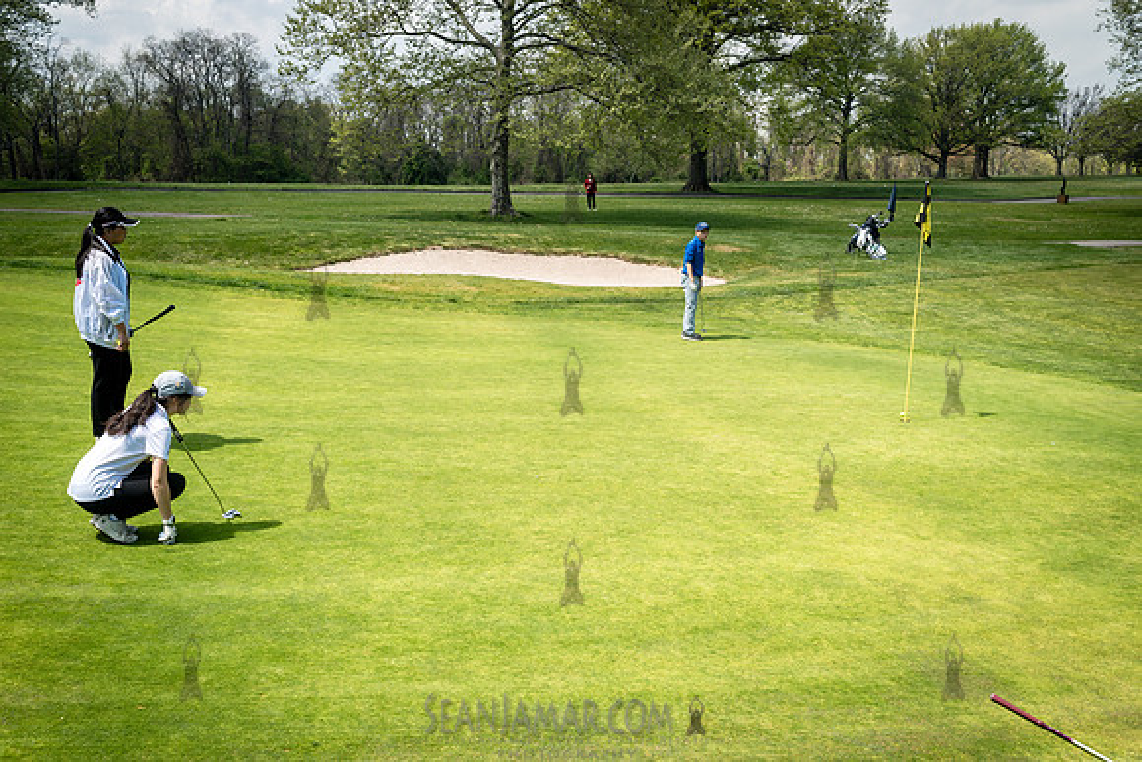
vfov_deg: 37.9
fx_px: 1110
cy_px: 381
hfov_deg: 54.4
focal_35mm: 35
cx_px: 571
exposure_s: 1/400
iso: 200
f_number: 7.1
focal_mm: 35
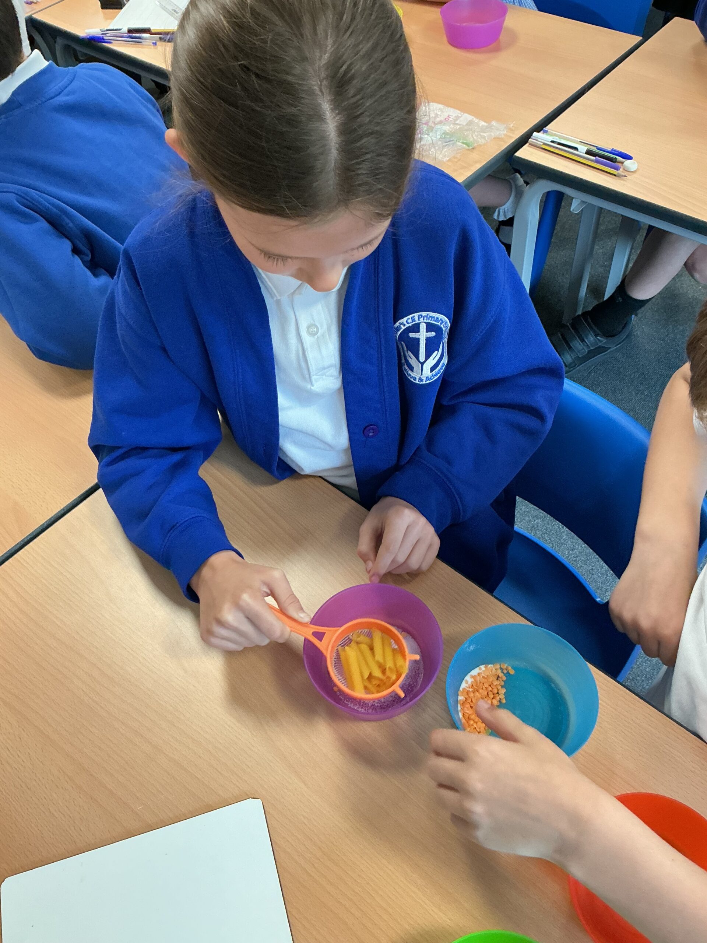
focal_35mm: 29
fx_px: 790
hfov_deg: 48.2
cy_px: 472
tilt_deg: -52.5
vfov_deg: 61.7
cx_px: 354
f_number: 1.8
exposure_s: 1/60
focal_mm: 3
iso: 200
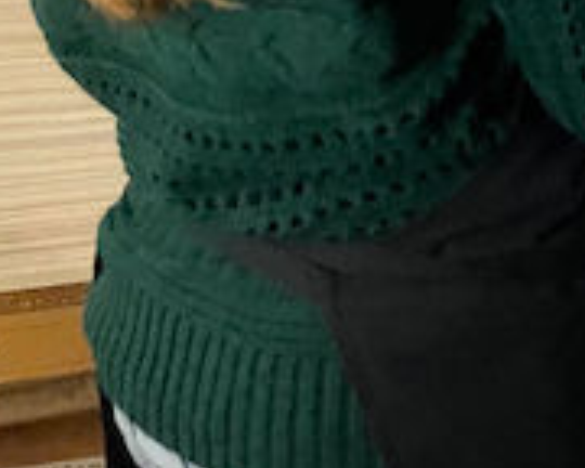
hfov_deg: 17.6
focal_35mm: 90
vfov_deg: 15.4
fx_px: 1558
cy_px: -292
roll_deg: -1.2
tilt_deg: -11.6
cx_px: 1024
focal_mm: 4.2
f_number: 1.6
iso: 320
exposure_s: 1/60
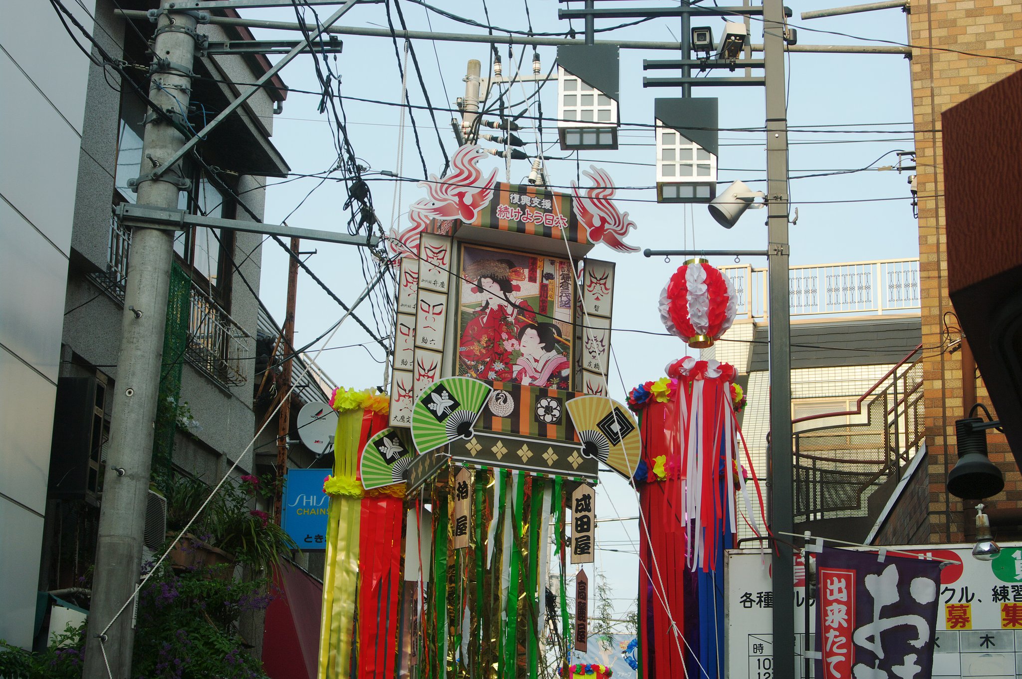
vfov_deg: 21.0
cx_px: 511
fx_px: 1829
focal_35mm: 64
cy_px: 340
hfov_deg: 31.2
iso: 200
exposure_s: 1/180
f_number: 8
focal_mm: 43
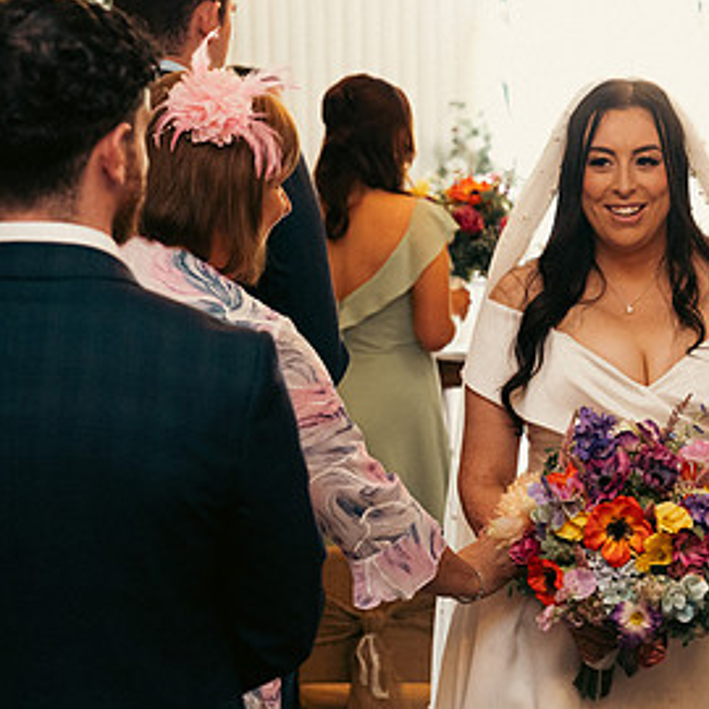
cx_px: 696
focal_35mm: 95
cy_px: 442
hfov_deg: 17.9
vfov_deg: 18.3
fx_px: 2201
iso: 2500
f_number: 3.5
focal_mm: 52
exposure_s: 1/160
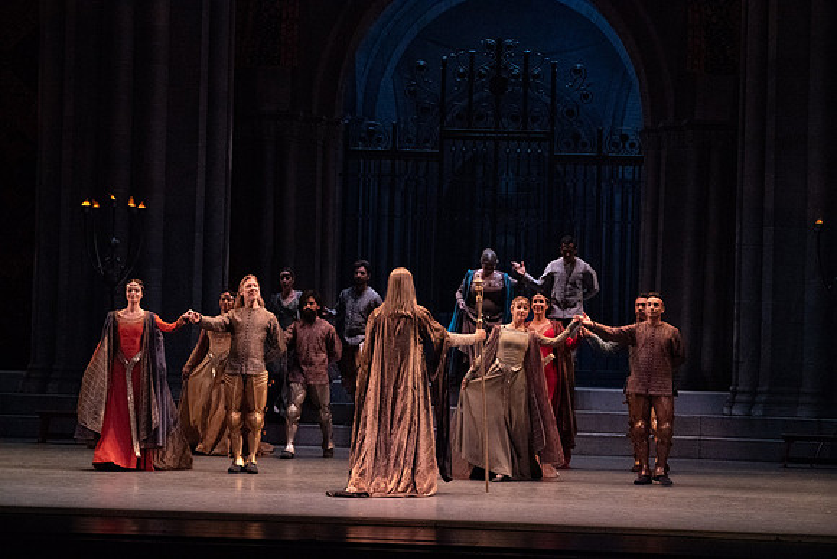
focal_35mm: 121
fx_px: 2814
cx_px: 418
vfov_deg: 11.3
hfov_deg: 16.9
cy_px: 280
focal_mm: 121
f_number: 9
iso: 20000
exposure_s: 1/320
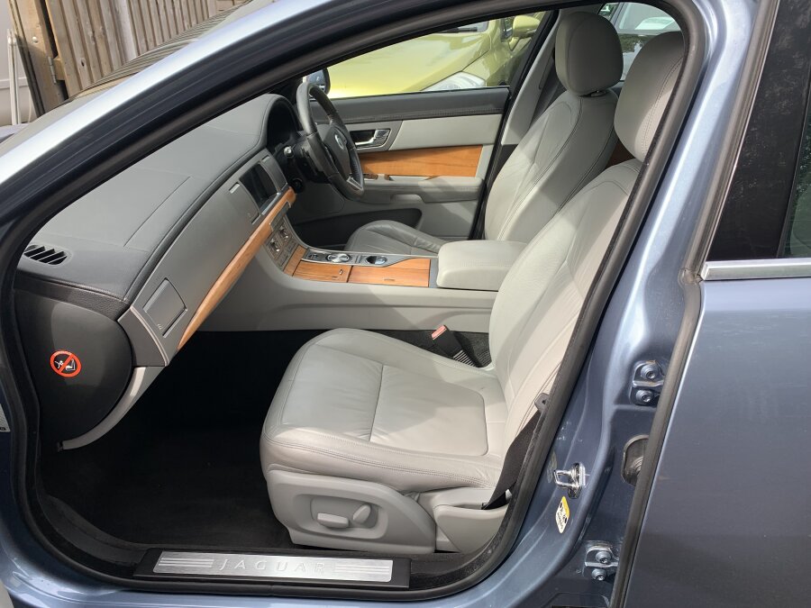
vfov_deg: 53.1
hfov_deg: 67.3
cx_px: 406
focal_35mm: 26
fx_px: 609
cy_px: 304
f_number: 1.8
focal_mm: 4.25
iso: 25
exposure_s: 1/265
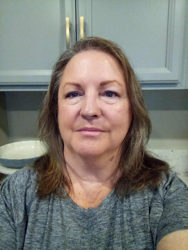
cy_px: 125
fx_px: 210
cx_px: 94
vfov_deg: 61.7
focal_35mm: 29
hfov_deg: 48.2
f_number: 2.2
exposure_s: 1/20
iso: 239
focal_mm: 2.27
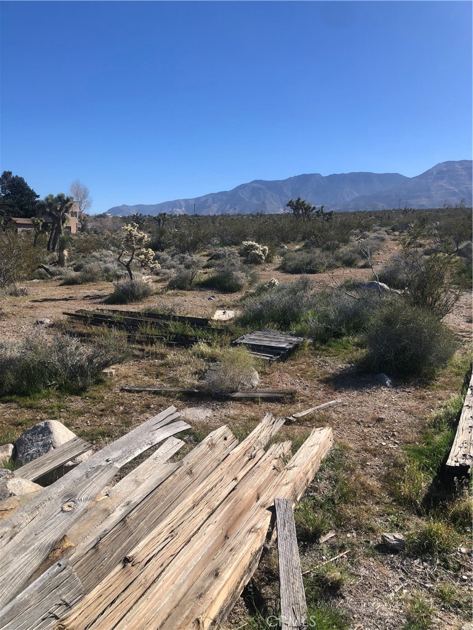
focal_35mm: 28
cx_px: 236
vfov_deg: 63.4
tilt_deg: -6.0
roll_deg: -0.8
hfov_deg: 49.7
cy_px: 315
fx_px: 510
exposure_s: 1/2208
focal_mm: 4
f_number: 1.8
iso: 20
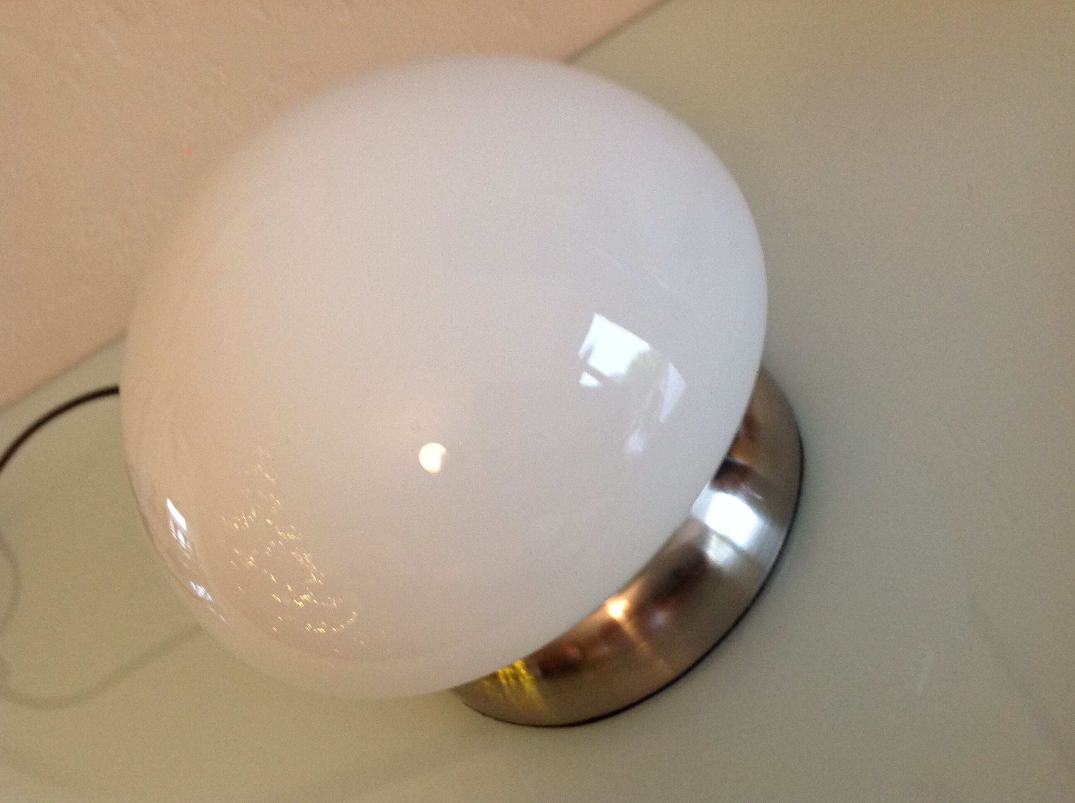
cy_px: 402
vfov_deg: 40.6
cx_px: 538
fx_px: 1085
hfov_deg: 52.7
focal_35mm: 35
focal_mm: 4.28
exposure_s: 1/17
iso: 160
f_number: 2.4
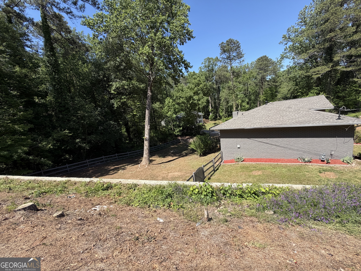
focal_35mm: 14
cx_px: 180
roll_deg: +7.6
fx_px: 146
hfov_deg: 102.1
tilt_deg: -7.2
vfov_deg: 85.7
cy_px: 136
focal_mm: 2.22
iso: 40
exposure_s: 1/726
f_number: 2.2
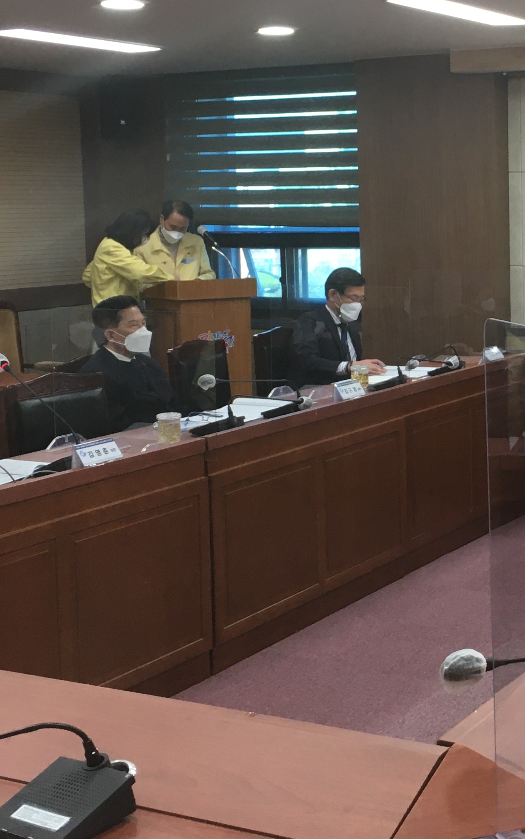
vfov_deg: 33.9
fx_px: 1374
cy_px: 348
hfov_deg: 21.0
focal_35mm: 60
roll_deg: +1.4
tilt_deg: -6.0
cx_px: 503
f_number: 2.2
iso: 32
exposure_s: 1/30
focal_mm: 4.15
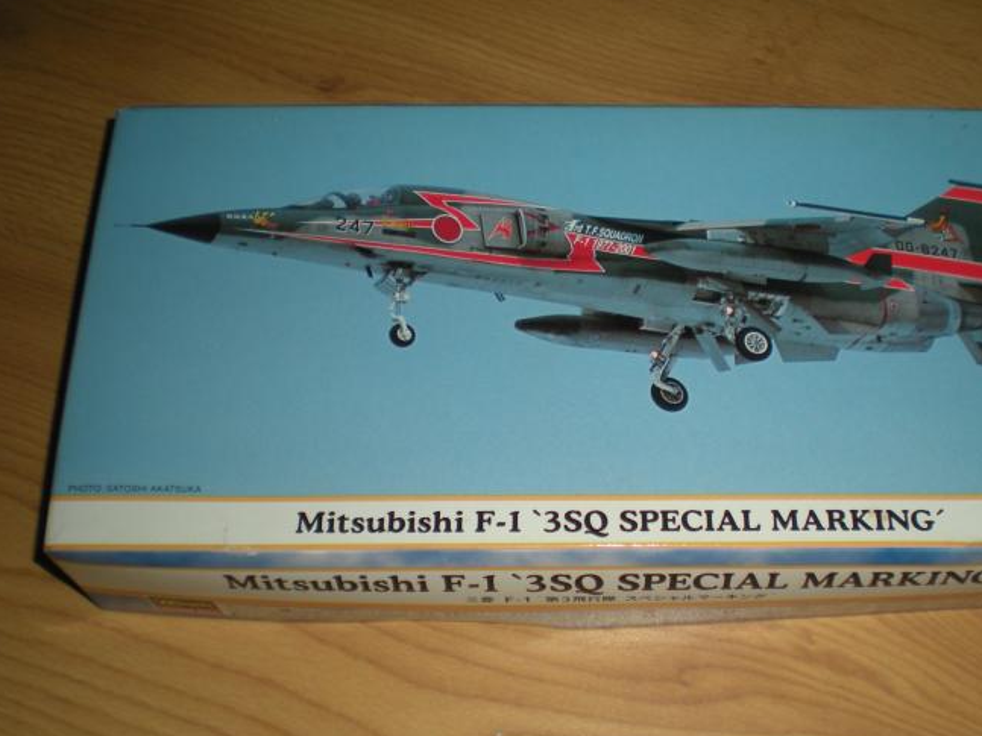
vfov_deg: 30.8
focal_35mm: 47
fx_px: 1333
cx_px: 600
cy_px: 407
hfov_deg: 40.2
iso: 64
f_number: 3.1
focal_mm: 6.3
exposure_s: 1/60
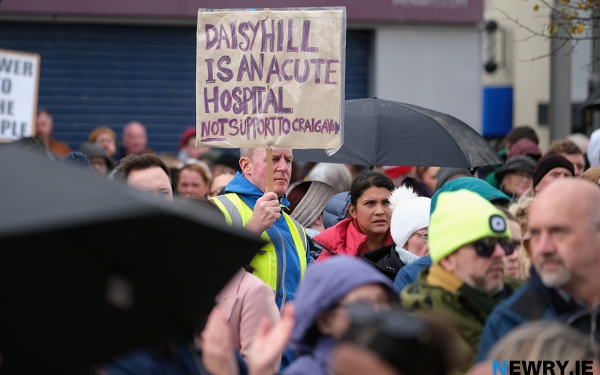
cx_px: 282
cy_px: 176
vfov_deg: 5.5
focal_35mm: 239
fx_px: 3909
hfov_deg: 8.8
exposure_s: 1/1000
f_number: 2.8
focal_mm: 140
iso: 400
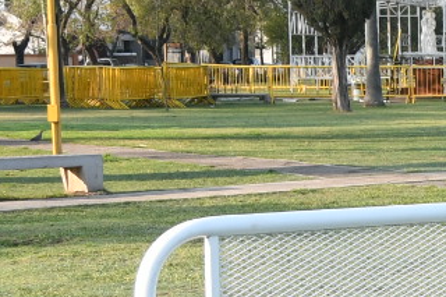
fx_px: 2068
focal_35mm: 167
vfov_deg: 8.1
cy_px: 350
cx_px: 831
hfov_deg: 11.3
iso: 250
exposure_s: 1/500
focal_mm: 22
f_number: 4.5
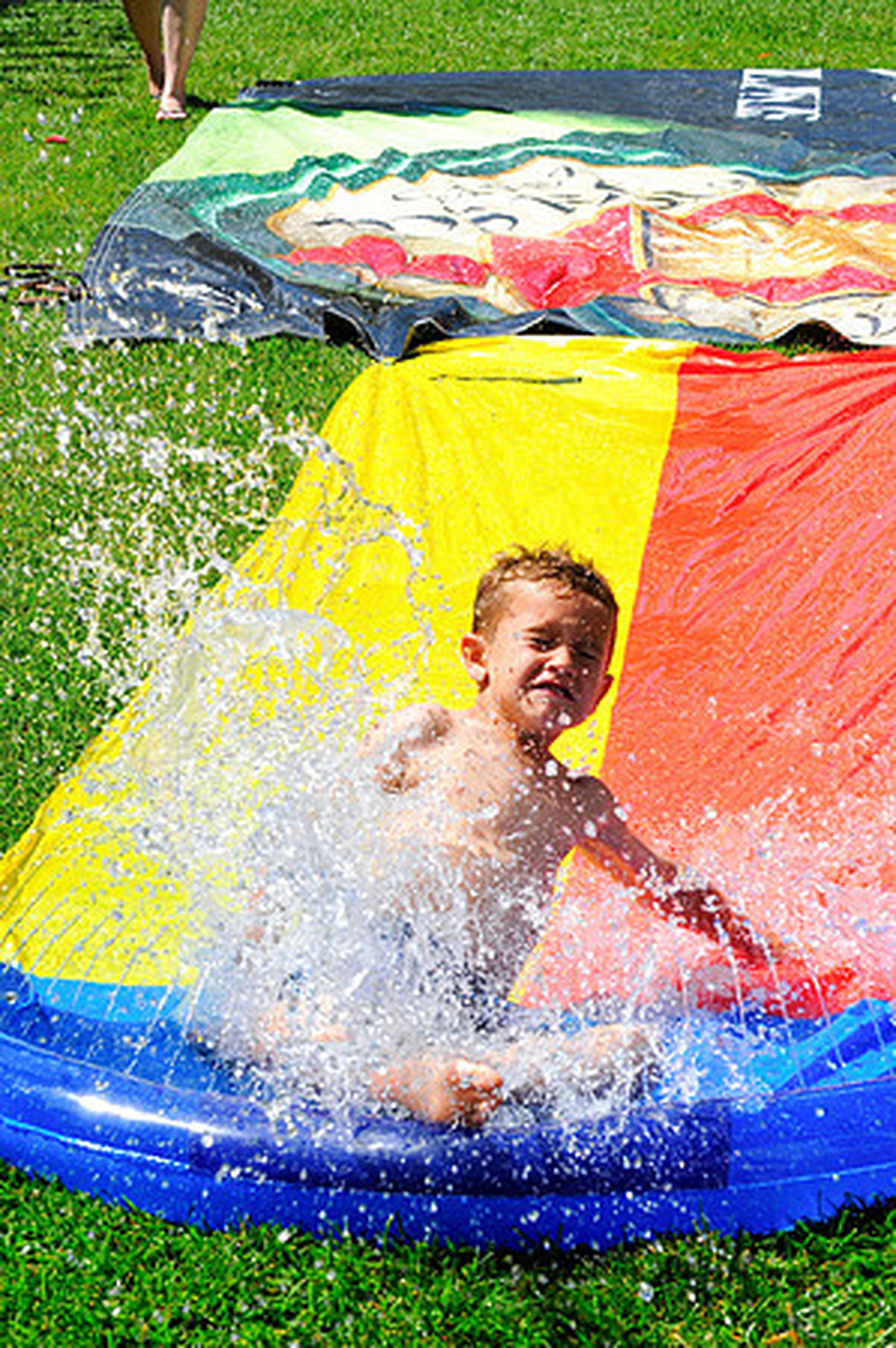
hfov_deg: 13.0
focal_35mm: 105
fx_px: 3929
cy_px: 674
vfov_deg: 19.5
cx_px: 448
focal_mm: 70
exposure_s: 1/640
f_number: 10
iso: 400
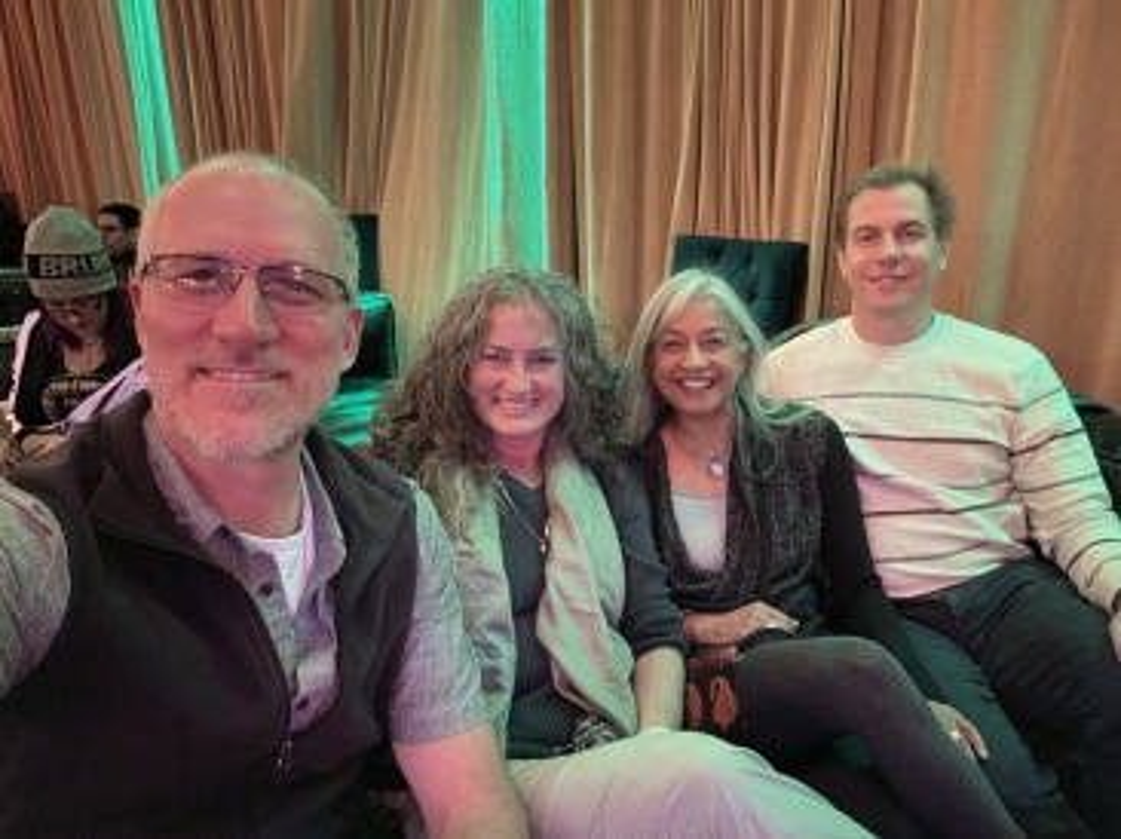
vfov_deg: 58.8
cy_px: 420
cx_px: 560
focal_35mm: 23
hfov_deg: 74.0
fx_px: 744
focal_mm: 2.69
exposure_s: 1/8
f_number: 1.9
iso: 800
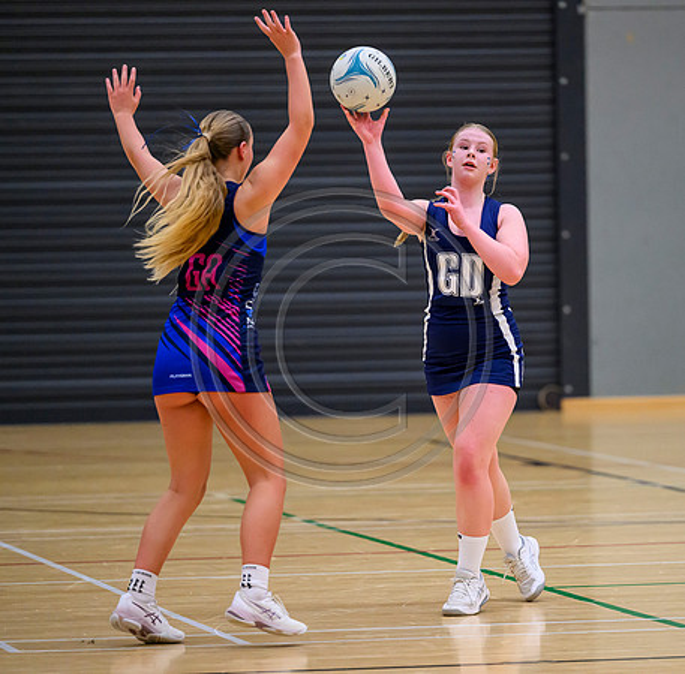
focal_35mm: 253
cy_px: 337
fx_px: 5617
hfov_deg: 7.0
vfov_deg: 6.9
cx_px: 478
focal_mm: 200
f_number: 2.8
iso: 6400
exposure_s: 1/1000
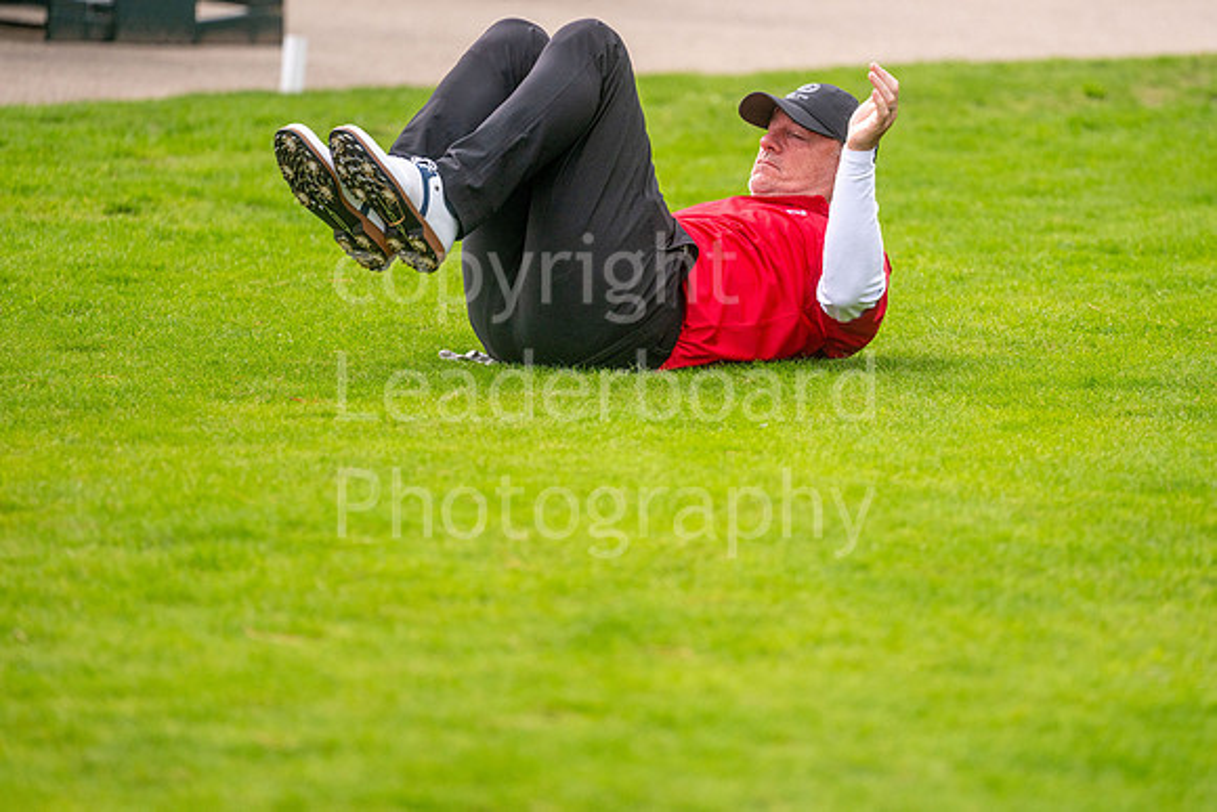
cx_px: 683
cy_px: 356
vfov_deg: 4.1
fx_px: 11387
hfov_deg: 6.1
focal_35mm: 337
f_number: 4.5
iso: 400
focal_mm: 300
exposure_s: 1/3200
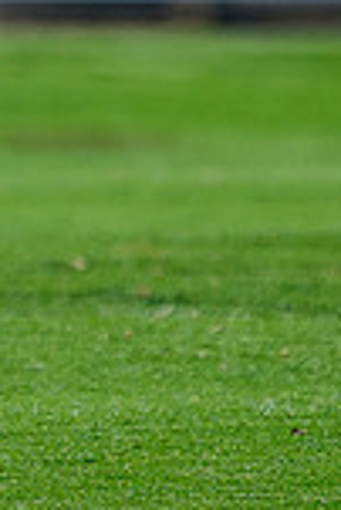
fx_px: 23828
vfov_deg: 1.2
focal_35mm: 1681
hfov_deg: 0.8
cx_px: 32
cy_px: -97
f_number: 2.8
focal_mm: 200
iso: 200
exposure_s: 1/4000
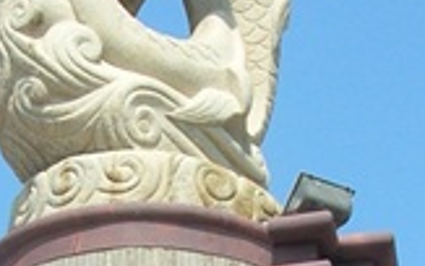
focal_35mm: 182
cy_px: 420
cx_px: 103
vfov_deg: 7.1
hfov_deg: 11.5
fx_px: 2109
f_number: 5.6
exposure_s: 1/255
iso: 50
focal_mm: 5.8
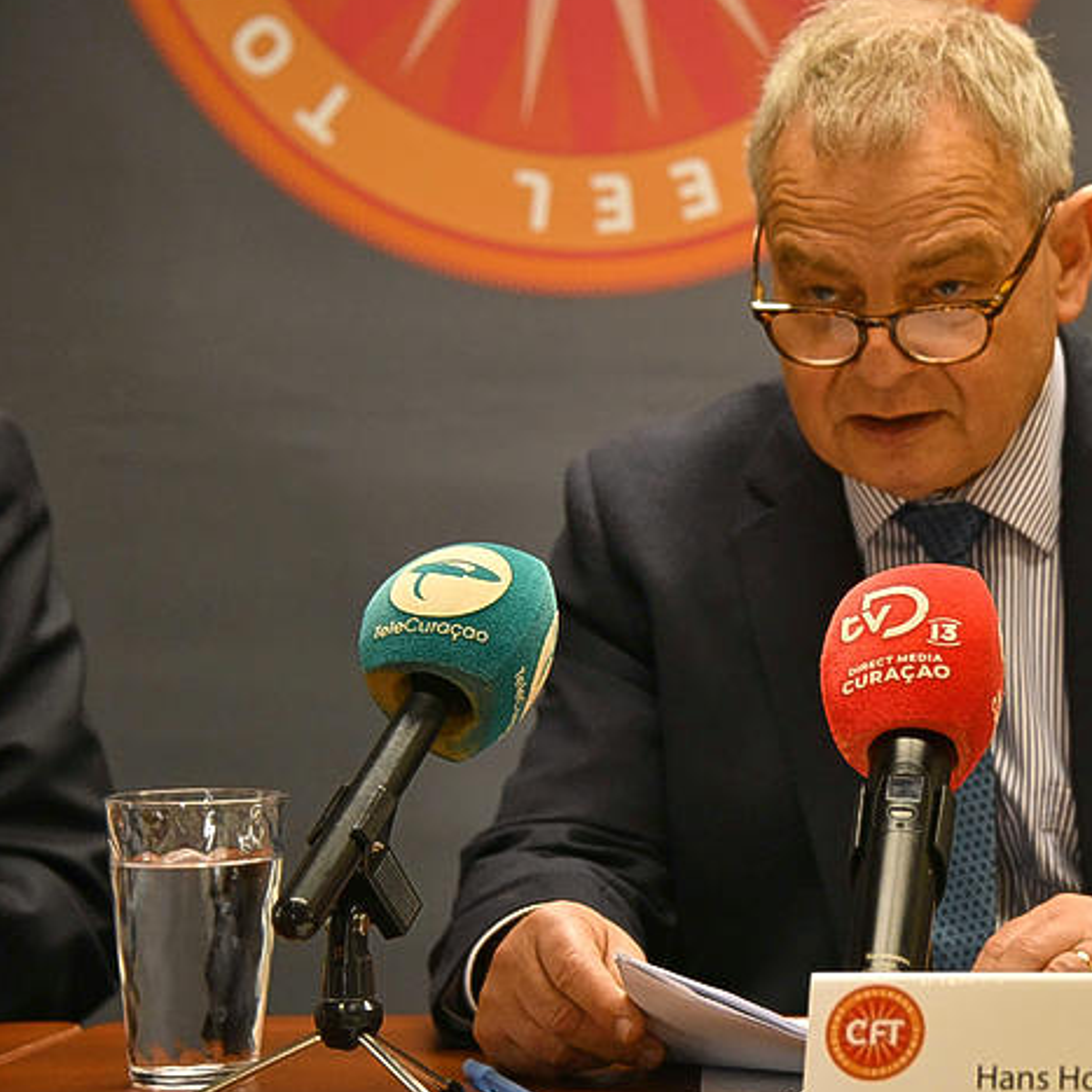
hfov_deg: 13.3
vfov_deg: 13.3
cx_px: 891
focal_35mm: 131
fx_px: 4675
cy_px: 548
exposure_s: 1/80
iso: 2500
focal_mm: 90
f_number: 5.3
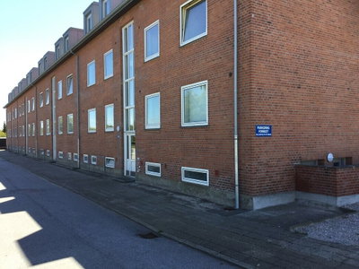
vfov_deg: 45.4
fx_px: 321
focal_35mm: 31
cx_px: 180
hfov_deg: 58.4
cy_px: 134
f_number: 2.4
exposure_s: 1/399
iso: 25
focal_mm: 3.3
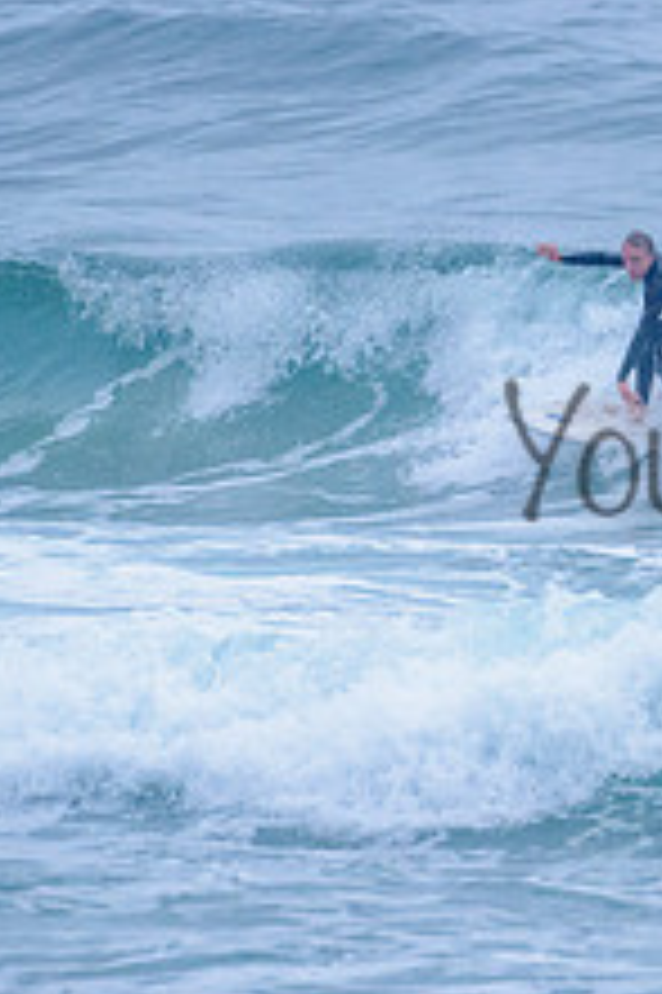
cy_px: 306
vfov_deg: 1.3
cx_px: 749
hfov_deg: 0.9
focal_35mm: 1611
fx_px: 44503
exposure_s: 1/2000
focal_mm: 500
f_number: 5.6
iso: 2200
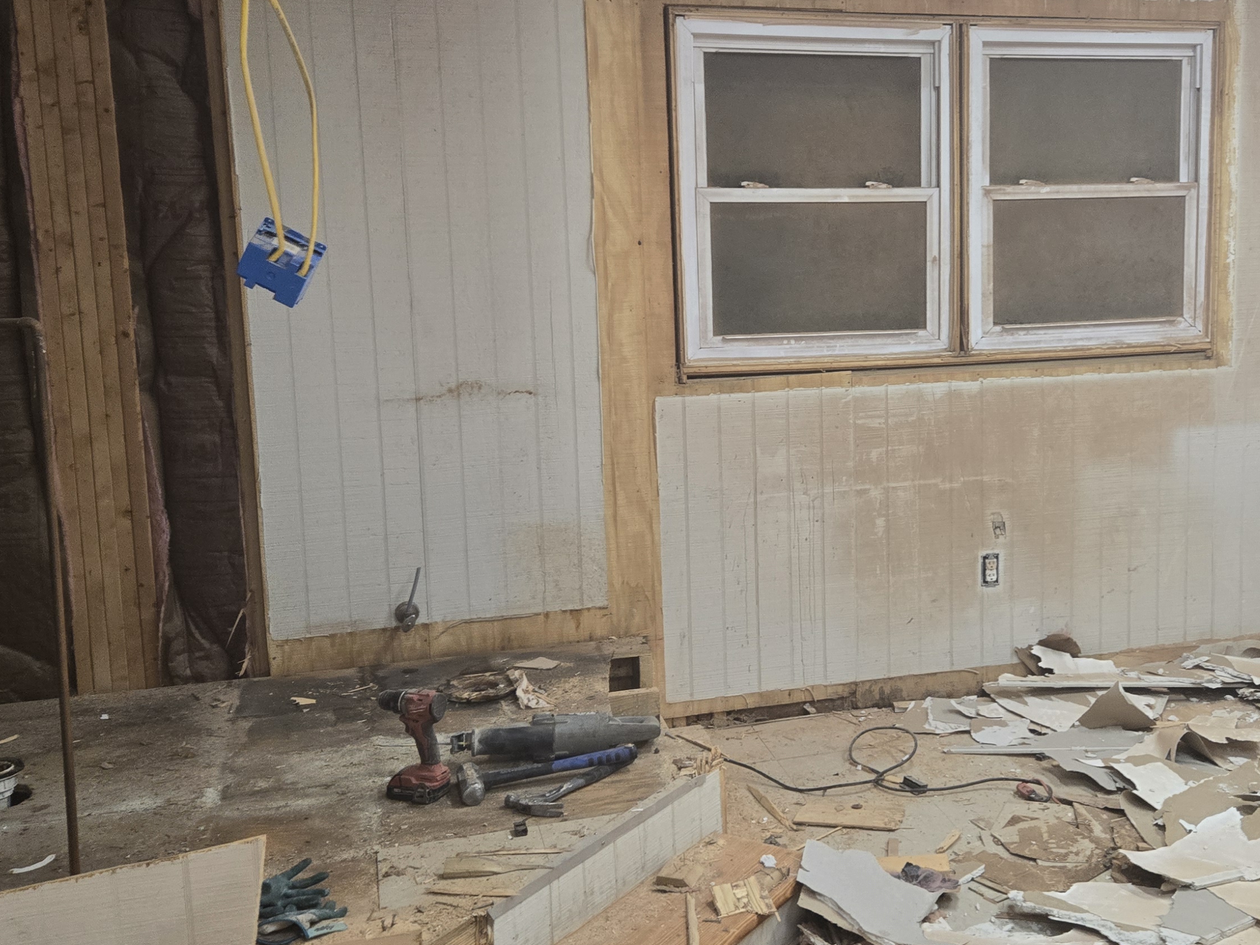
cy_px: 408
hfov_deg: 44.6
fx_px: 1492
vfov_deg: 35.1
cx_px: 912
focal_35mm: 41
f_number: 1.8
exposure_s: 1/120
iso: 160
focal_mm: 5.4
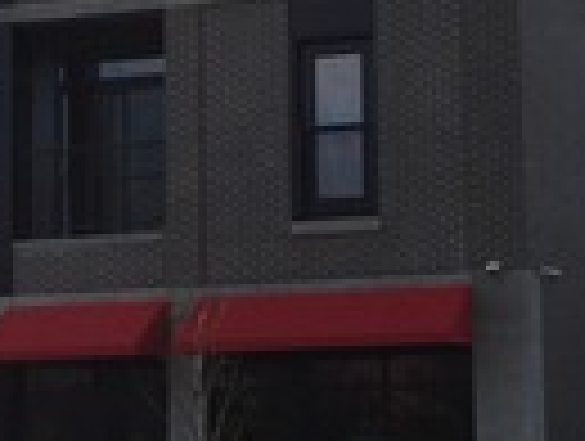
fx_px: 1930
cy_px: 212
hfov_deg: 17.2
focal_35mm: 114
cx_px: 292
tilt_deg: +8.0
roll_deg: -0.1
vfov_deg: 13.0
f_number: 2.2
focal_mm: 4.15
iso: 32
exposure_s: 1/1721
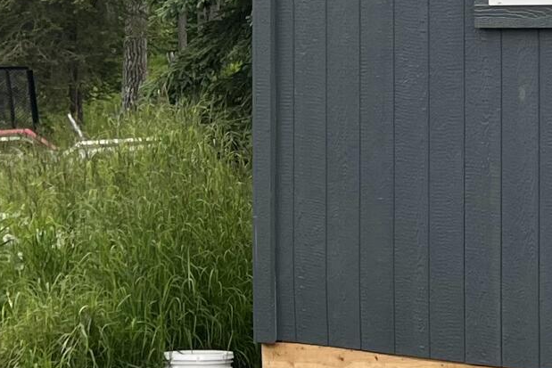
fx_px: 2009
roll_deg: -0.6
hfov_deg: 14.2
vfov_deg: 10.4
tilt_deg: +0.2
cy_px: 9
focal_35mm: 131
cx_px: 927
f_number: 1.6
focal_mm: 5.1
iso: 50
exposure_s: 1/608
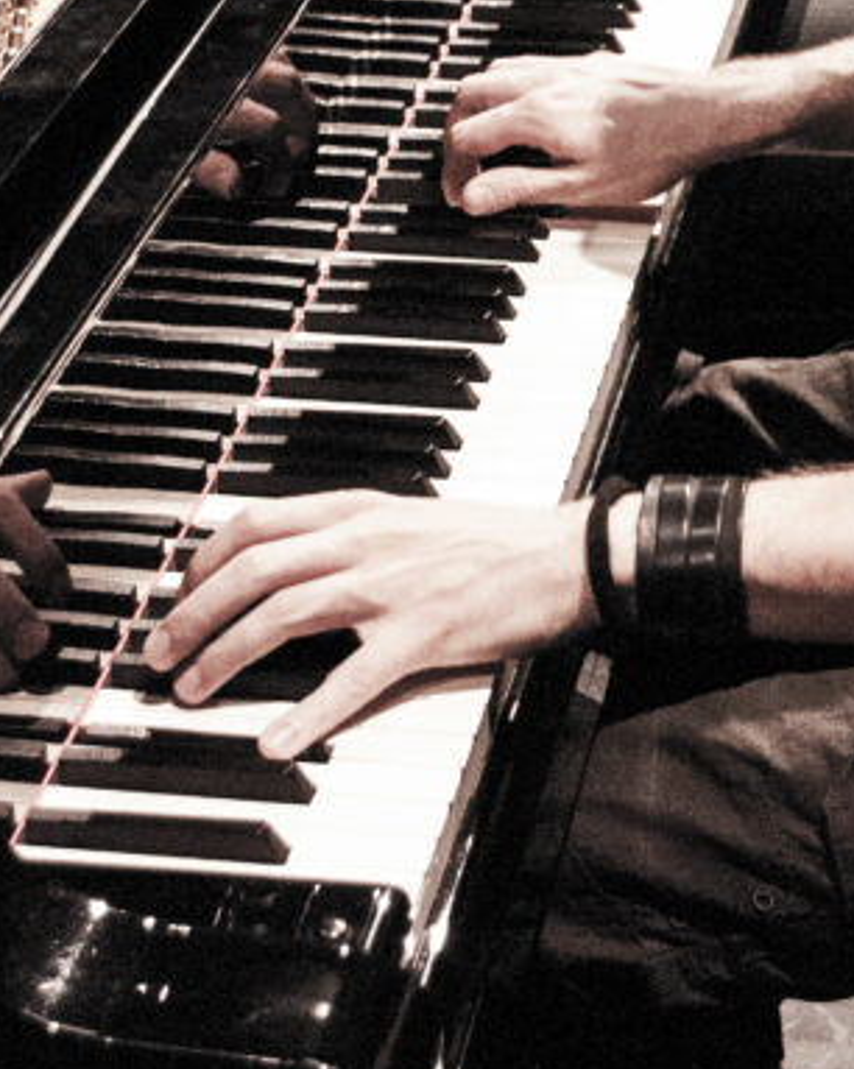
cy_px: 212
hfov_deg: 13.6
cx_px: 666
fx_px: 3573
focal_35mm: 113
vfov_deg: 16.9
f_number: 5
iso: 3200
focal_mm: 30
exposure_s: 1/100
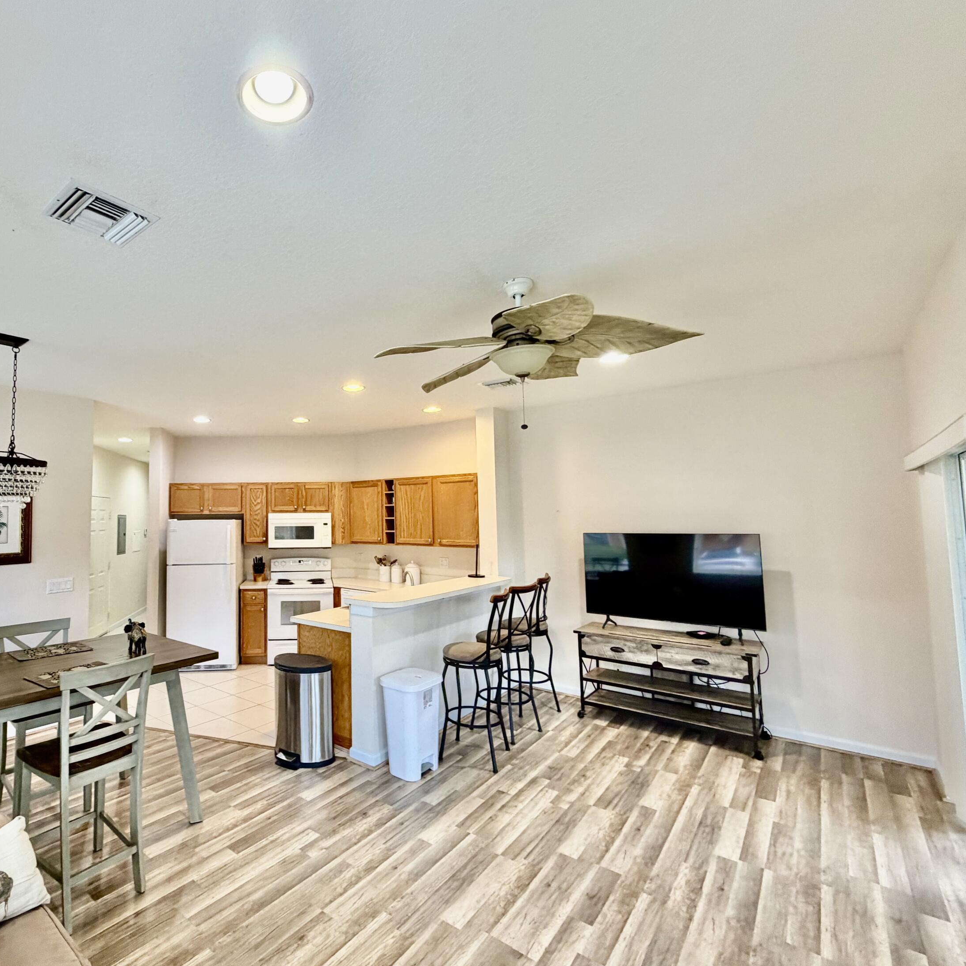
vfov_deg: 84.0
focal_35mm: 17
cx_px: 334
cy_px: 482
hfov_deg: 81.6
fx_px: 537
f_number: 2.2
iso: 200
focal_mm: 2.22
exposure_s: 1/60
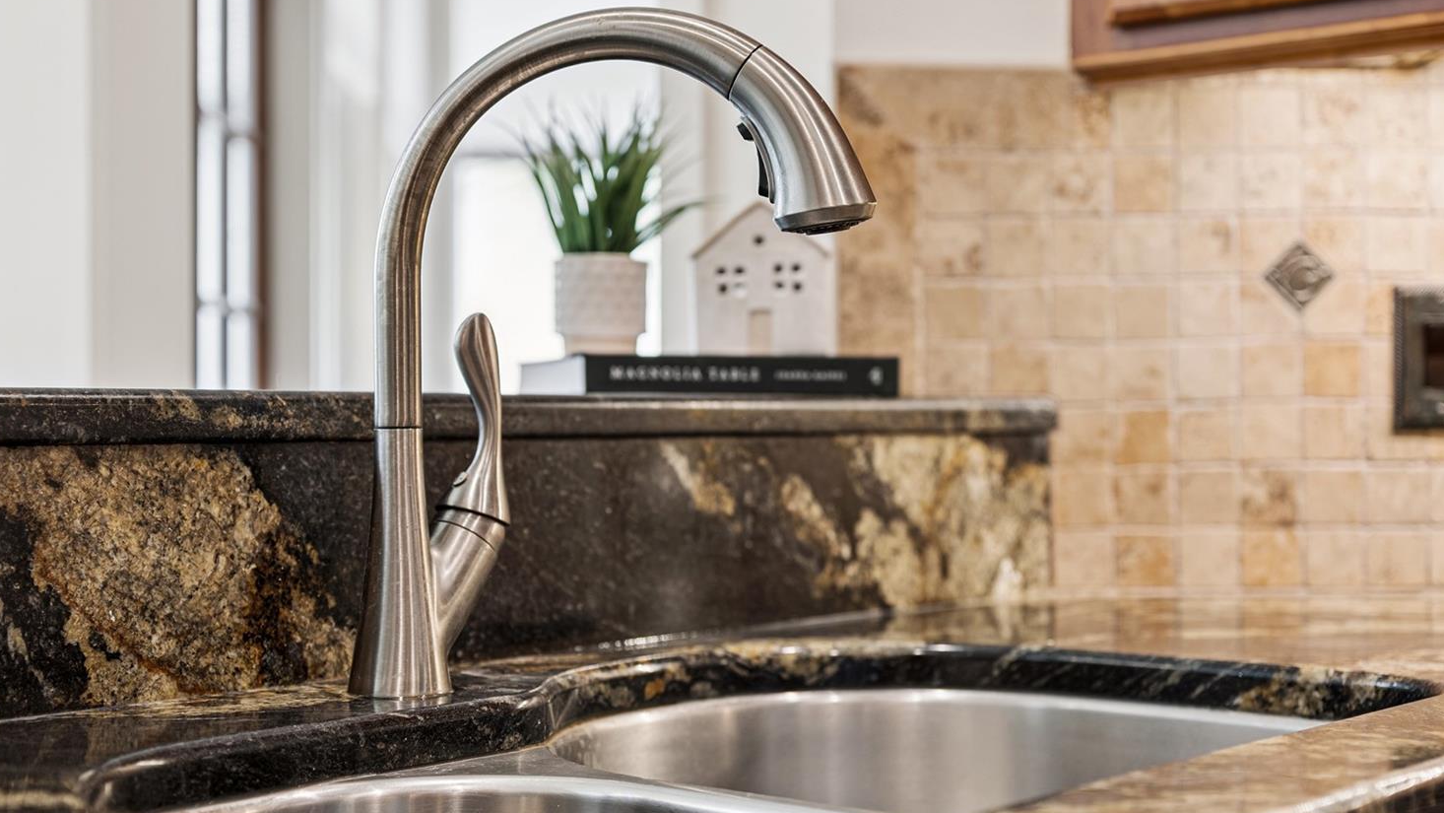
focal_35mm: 56
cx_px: 747
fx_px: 2144
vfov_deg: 21.5
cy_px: 416
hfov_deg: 37.2
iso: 400
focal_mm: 49
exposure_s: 1/50
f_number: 2.8
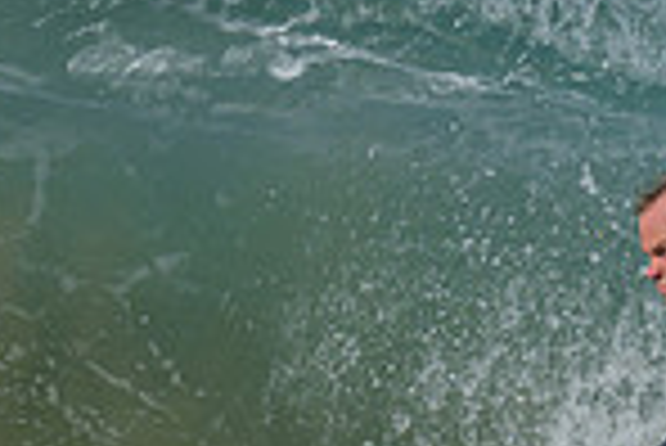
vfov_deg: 0.3
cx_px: 756
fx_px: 79904
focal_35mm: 4315
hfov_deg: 0.5
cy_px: 299
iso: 200
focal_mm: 800
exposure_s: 1/2000
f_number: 6.3
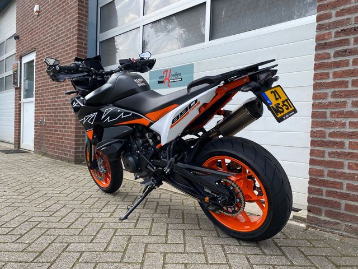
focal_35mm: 26
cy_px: 134
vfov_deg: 53.1
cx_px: 179
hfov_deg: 67.3
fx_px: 269
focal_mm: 4.25
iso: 32
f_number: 1.8
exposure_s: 1/1034
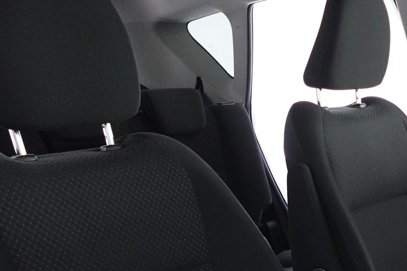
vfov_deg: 26.3
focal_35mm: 48
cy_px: 282
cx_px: 373
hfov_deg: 38.1
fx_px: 543
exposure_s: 1/80
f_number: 2
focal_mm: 7.6
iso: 2000
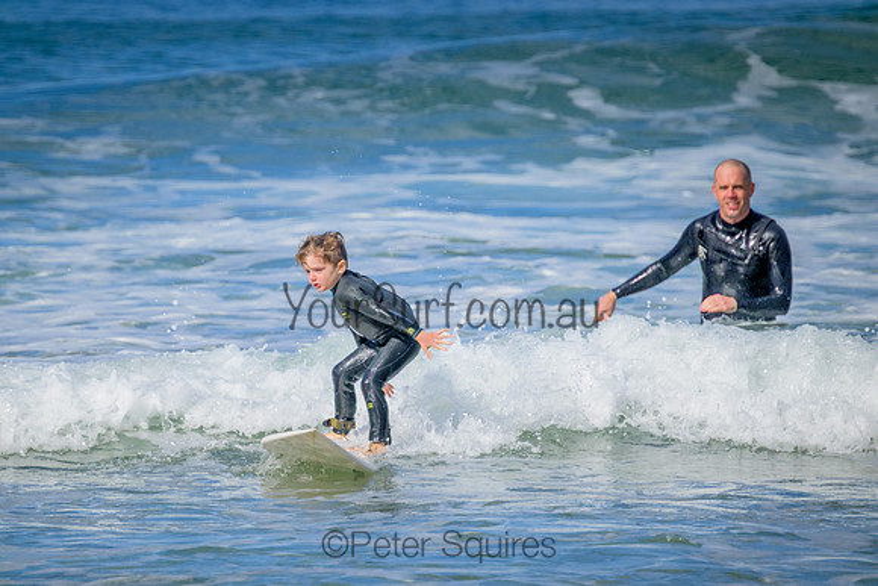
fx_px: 19515
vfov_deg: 1.7
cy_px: 293
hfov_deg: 2.6
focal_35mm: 800
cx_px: 439
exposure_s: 1/1600
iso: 1400
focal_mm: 800
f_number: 11
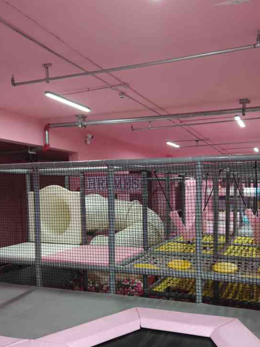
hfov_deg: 45.1
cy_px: 207
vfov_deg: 57.9
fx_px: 310
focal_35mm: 31
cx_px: 164
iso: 408
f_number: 1.69
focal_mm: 6.72
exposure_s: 1/50
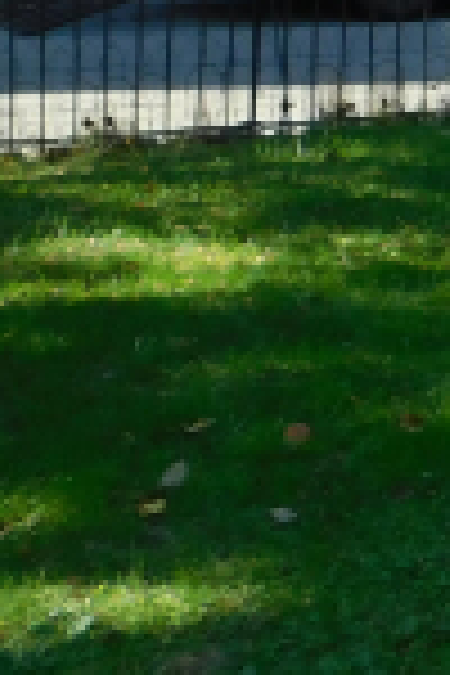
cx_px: 1132
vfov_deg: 18.2
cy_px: -162
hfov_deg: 10.7
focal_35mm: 106
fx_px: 1987
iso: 125
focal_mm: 4
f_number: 3
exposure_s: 1/400
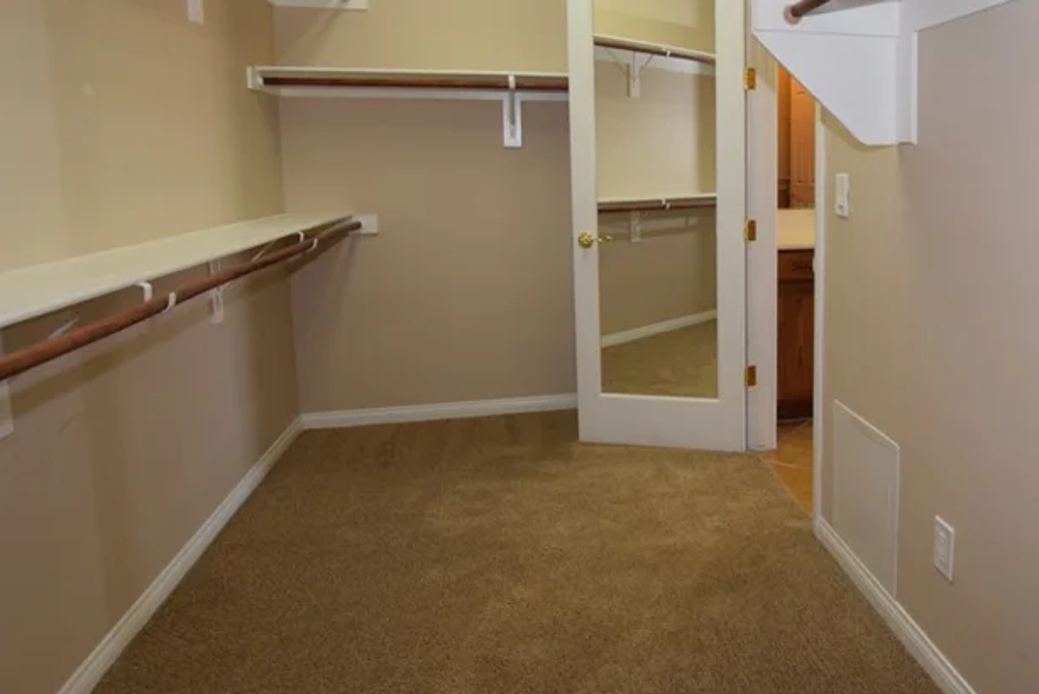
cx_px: 751
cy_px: 253
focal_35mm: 25
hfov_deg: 67.9
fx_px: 722
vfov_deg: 50.7
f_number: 4.5
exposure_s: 1/80
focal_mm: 10
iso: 800
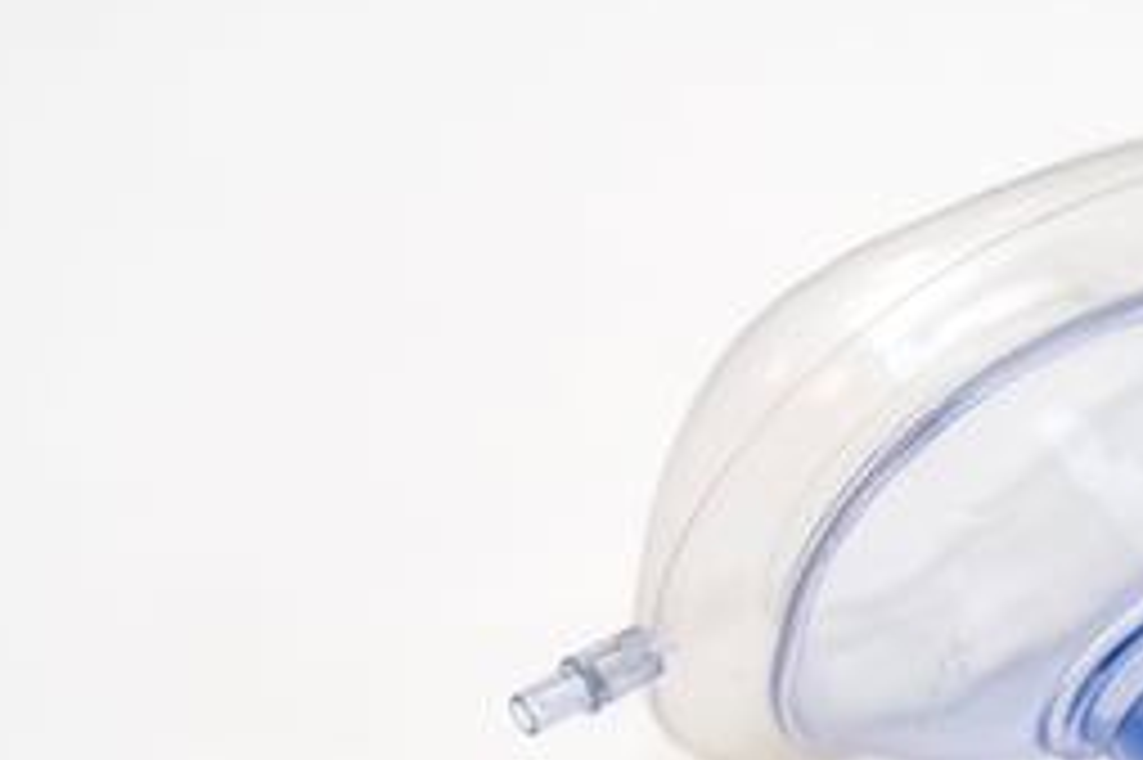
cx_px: 909
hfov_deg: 19.1
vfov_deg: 12.8
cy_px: 623
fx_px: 3363
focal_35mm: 106
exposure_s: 1/160
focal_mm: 56
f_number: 2.8
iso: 200
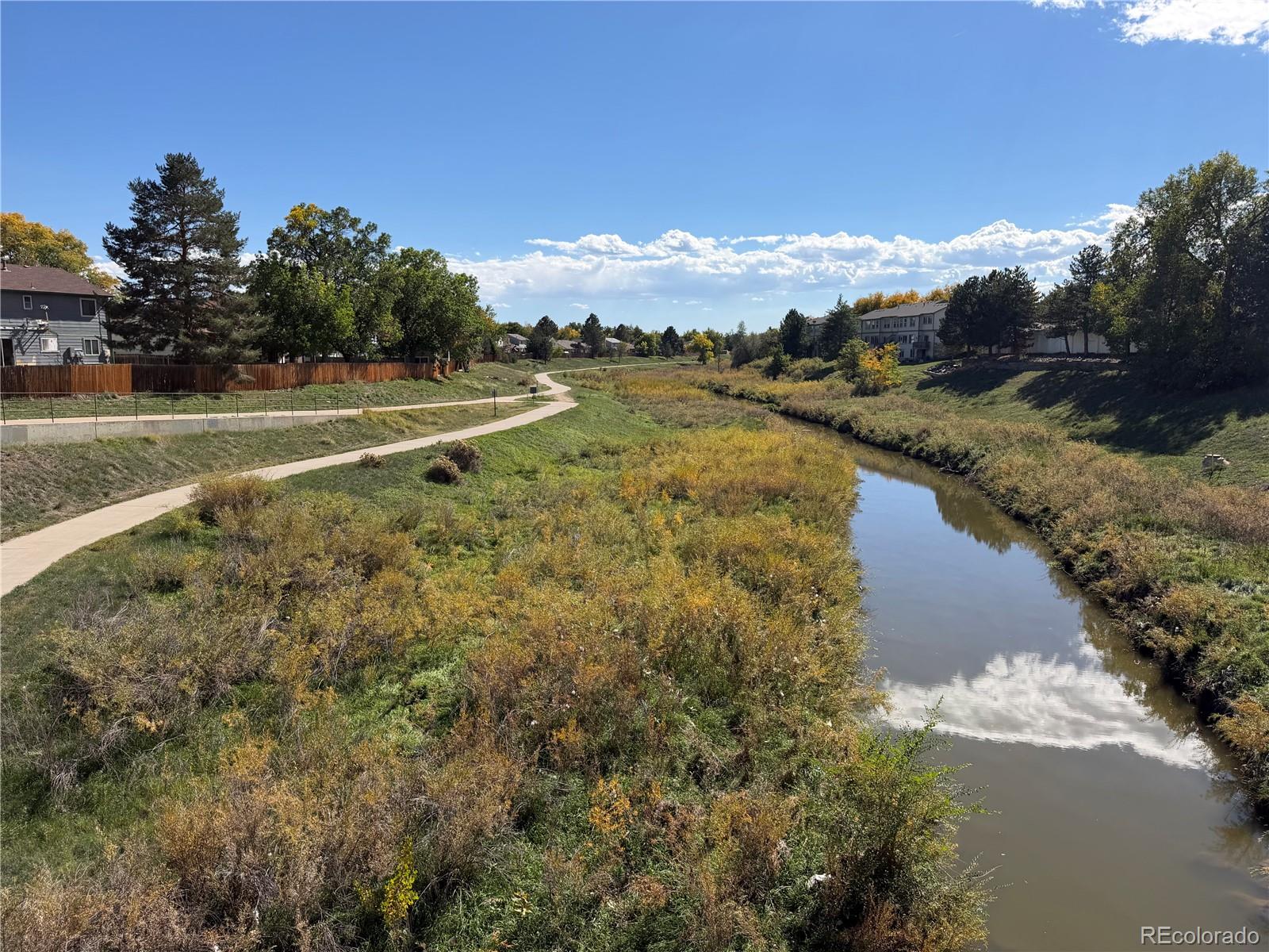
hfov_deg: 71.6
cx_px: 634
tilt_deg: -8.3
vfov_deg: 56.8
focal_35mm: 24
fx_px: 880
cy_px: 476
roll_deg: +0.9
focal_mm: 6.76
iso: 80
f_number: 1.78
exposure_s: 1/5714
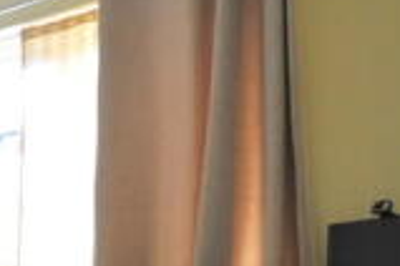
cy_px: 331
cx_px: -309
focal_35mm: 62
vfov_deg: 20.3
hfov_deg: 21.7
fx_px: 689
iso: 800
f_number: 4
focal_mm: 10
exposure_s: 1/60
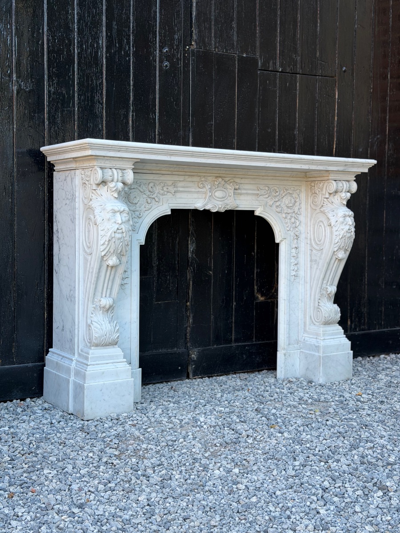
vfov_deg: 39.7
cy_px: 266
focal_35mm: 48
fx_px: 740
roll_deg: +0.2
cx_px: 200
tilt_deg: -4.2
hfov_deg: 30.3
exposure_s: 1/212
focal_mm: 6.76
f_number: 1.78
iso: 50
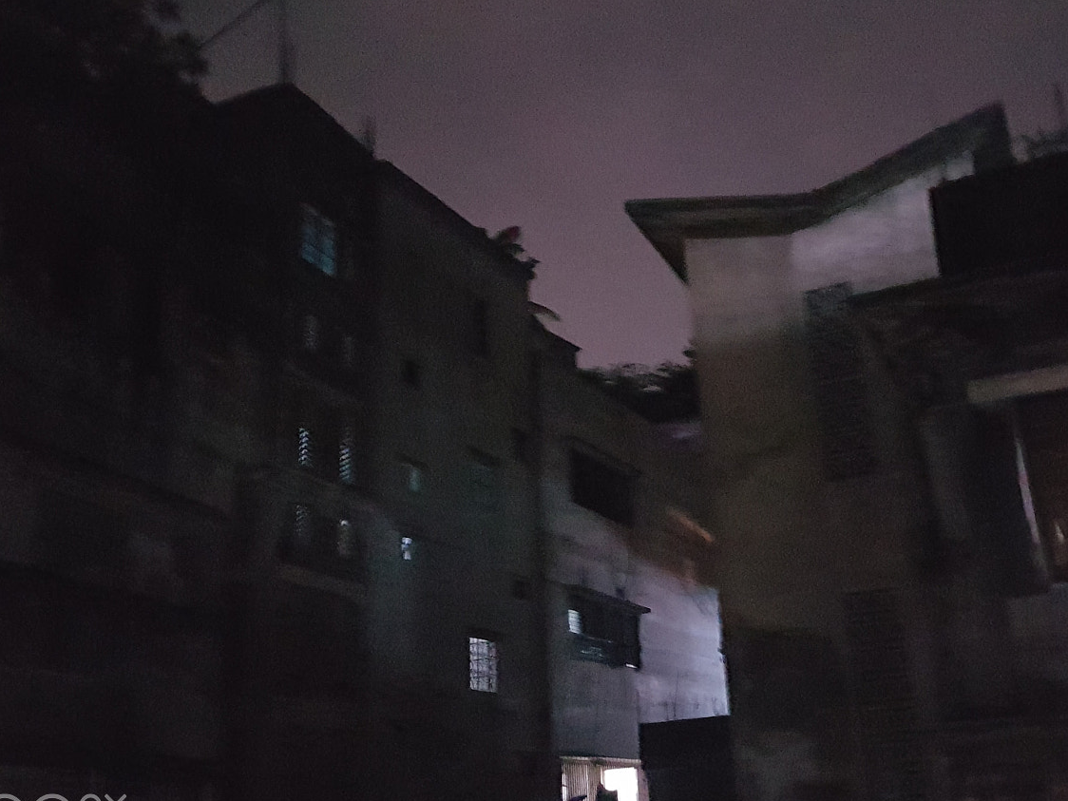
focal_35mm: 37
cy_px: 371
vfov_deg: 38.6
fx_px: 1142
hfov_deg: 49.8
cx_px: 651
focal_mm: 4.2
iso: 1250
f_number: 1.7
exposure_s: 1/4
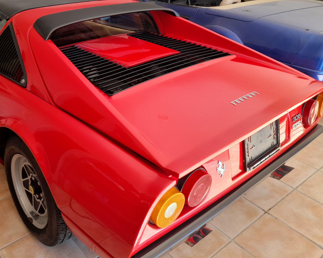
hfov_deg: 53.5
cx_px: 116
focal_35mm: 33
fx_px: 315
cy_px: 120
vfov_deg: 44.5
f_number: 2
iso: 32
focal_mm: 4.6
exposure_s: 1/100
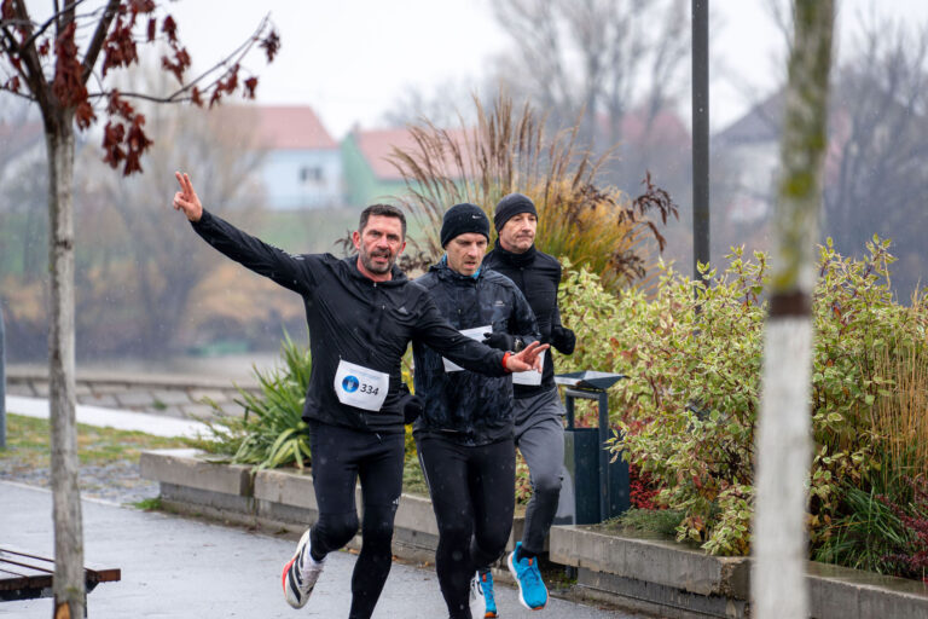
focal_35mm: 213
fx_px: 5497
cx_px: 464
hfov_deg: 9.7
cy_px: 310
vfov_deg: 6.4
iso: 500
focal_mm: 200
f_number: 4
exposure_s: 1/500
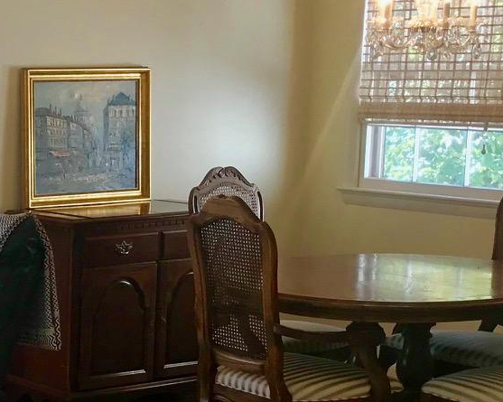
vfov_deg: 15.5
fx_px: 1473
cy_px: 291
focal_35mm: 99
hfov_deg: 18.1
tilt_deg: -9.8
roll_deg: -0.2
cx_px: -154
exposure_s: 1/60
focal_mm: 3.99
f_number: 1.8
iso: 25
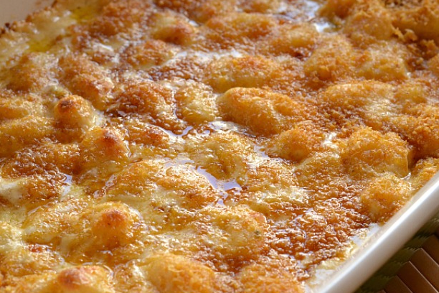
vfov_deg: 17.9
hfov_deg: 26.7
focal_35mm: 76
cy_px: 146
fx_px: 927
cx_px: 222
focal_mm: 50
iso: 1600
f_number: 7.1
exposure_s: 1/100
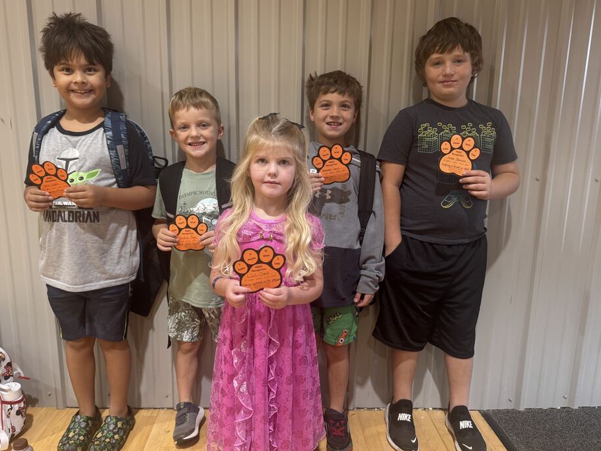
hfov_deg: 65.3
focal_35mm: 27
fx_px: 469
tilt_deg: -13.2
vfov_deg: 51.3
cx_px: 284
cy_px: 238
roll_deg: -1.2
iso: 200
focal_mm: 6.76
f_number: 1.78
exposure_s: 1/120
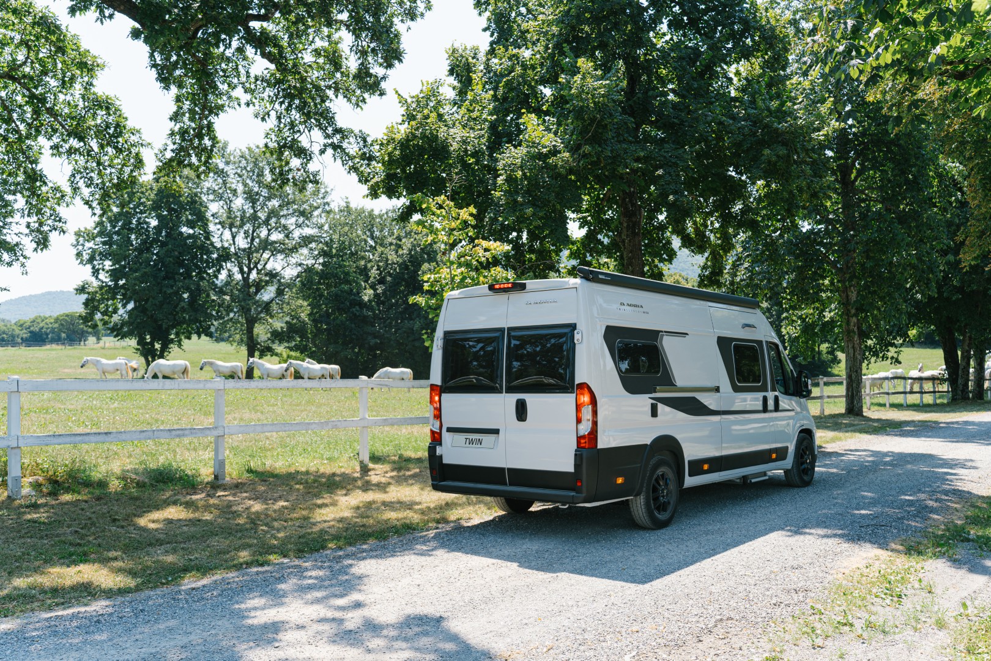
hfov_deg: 60.3
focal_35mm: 31
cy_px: 330
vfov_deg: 42.3
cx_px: 496
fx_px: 853
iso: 100
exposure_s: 1/320
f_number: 4.5
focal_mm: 31
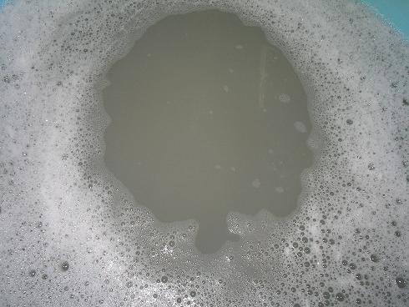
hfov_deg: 49.0
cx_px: 204
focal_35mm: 38
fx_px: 449
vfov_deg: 37.8
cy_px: 154
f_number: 7
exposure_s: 1/31.6
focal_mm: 6
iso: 100
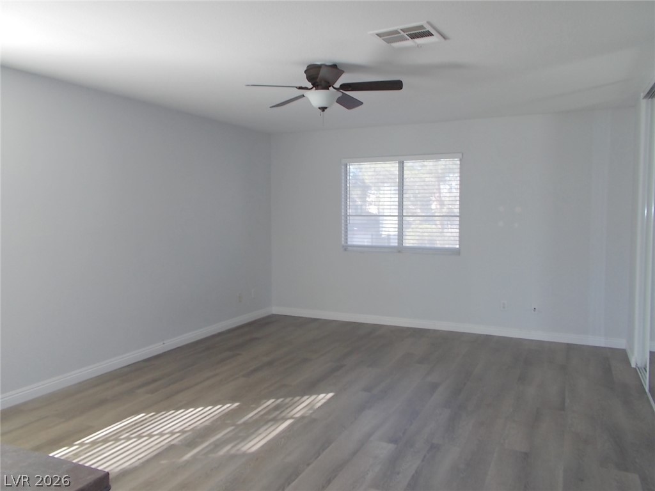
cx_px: 328
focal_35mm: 26
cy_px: 246
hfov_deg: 67.3
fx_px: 492
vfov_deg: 53.1
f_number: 3.2
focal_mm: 4.6
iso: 80
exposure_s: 1/40
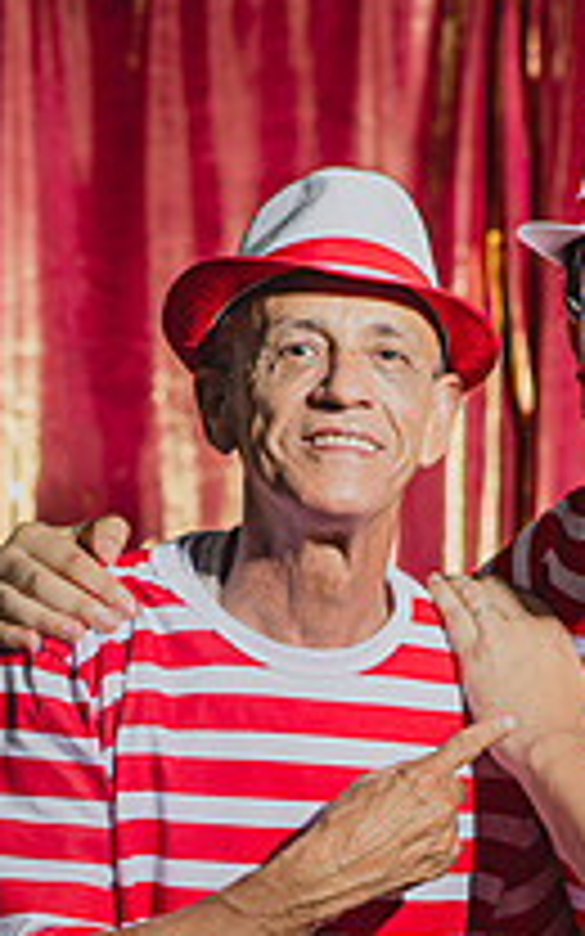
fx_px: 4770
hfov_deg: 7.0
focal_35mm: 187
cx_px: 529
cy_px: 918
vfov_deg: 11.1
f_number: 2.5
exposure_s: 1/200
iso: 125
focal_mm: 85
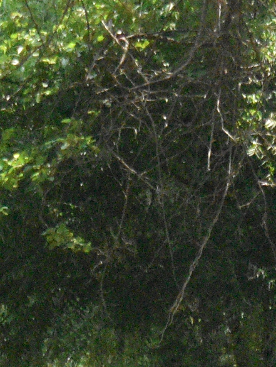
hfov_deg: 2.8
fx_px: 5722
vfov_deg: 3.7
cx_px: -150
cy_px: 678
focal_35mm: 538
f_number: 5.6
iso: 5000
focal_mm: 55
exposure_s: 1/3200
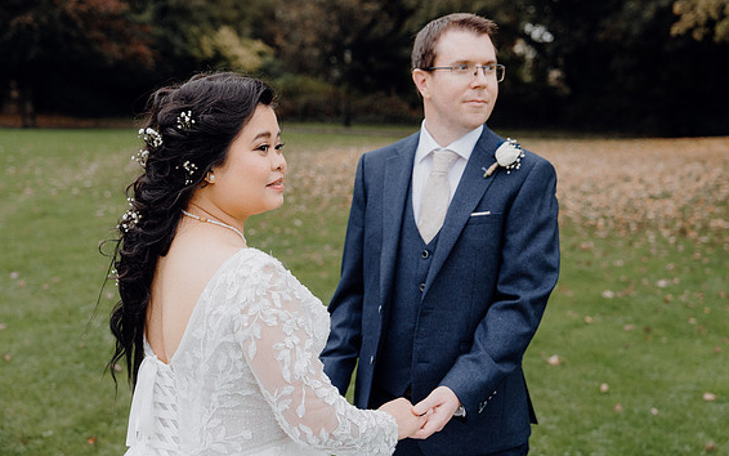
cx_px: 368
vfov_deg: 27.4
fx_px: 934
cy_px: 220
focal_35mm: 47
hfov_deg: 42.6
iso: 800
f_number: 3.5
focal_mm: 45
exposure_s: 1/160
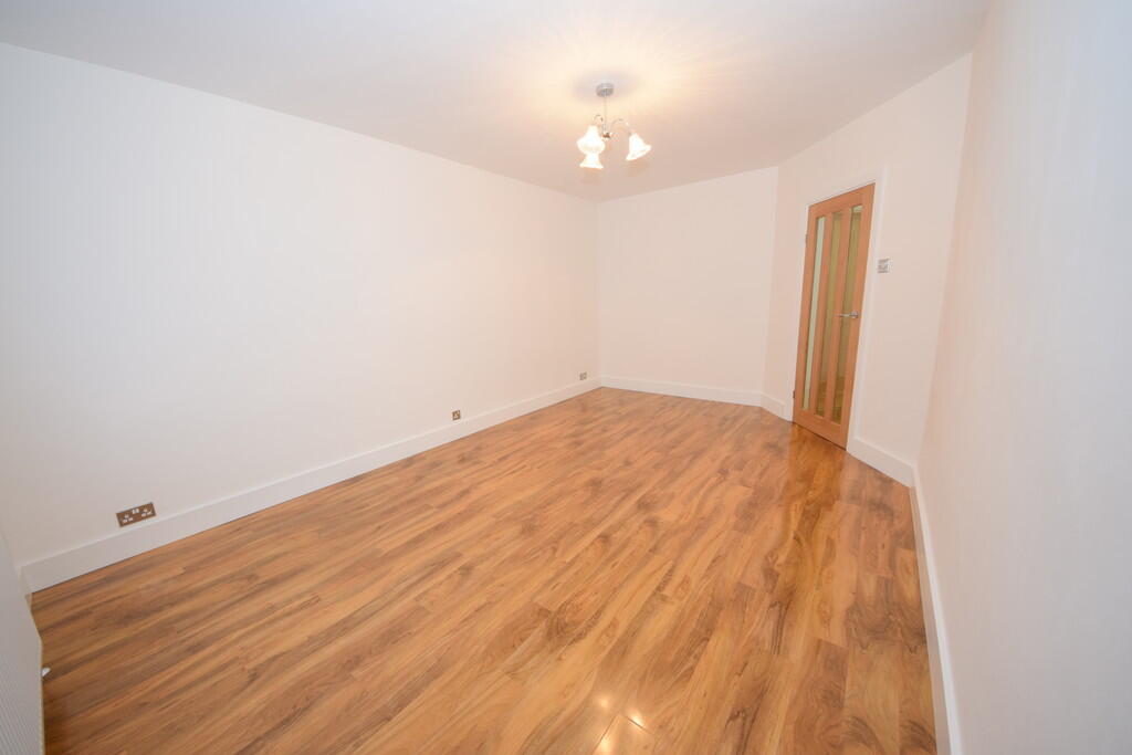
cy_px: 378
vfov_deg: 90.0
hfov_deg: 112.6
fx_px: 377
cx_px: 566
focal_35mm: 12
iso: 800
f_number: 4.5
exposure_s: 1/60
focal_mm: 8
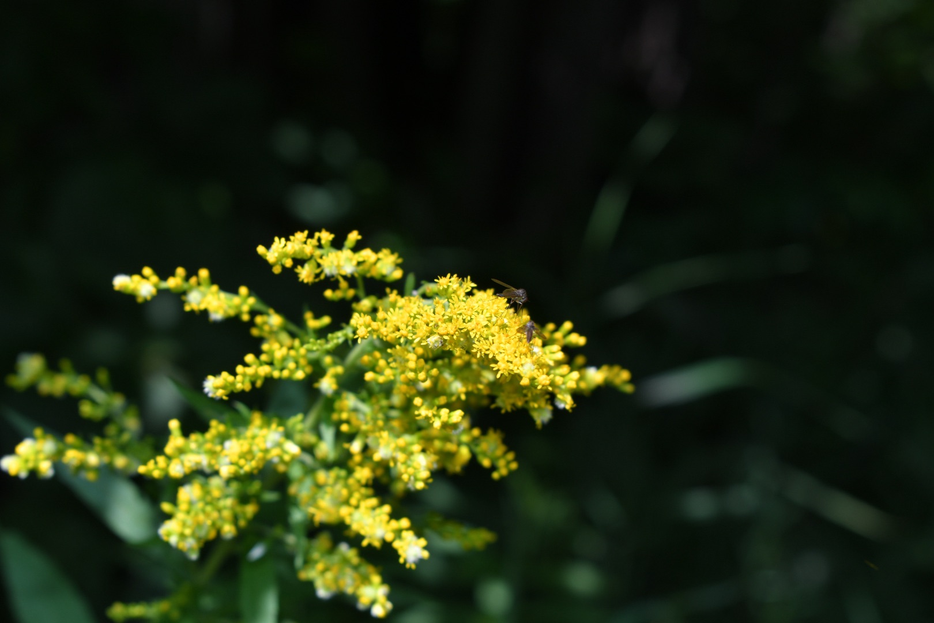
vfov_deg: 16.7
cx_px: 467
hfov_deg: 24.8
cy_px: 312
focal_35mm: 82
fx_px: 2127
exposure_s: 1/250
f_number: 9
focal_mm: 55
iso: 100
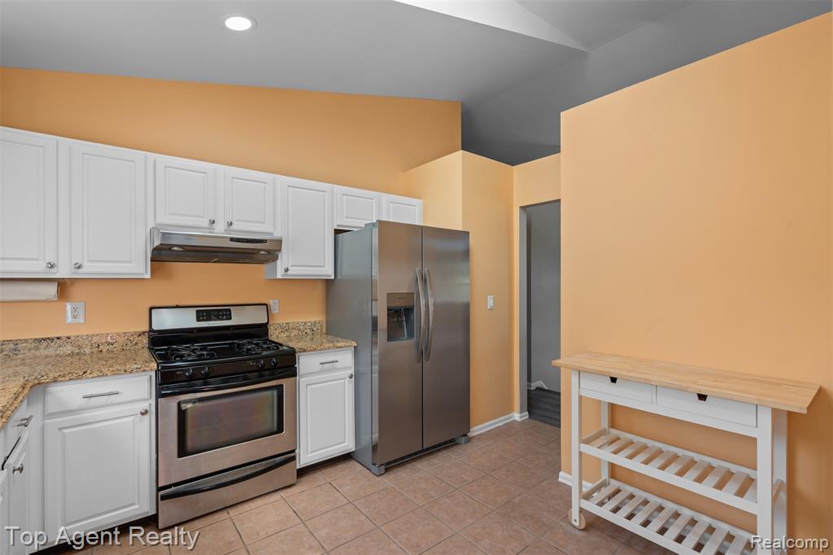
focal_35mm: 16
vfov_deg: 73.7
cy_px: 278
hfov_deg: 96.8
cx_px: 416
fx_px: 370
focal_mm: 16
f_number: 9
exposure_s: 1/2.5
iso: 100
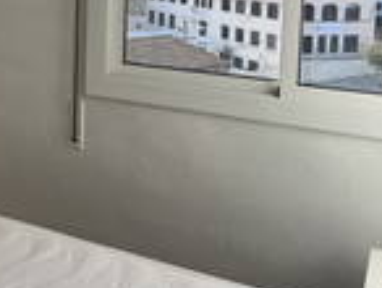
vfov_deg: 22.0
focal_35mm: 64
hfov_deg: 27.0
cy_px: -13
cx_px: -68
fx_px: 707
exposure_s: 1/887
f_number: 1.5
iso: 50
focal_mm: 5.7
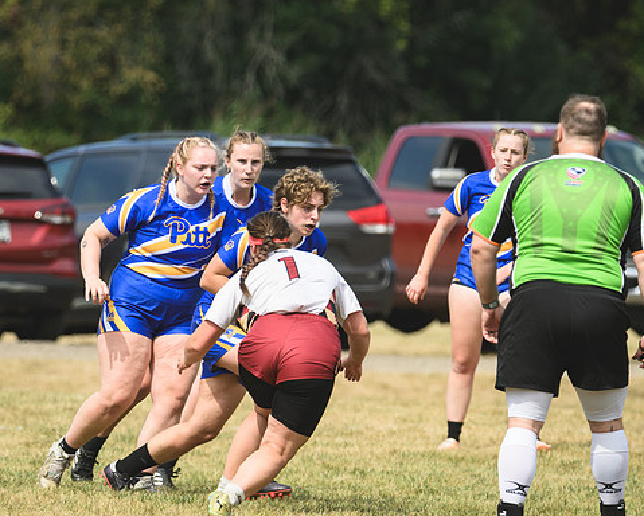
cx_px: 304
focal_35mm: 766
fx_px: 14612
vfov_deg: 2.0
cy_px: 258
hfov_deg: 2.5
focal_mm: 450
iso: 360
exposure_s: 1/1000
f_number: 6
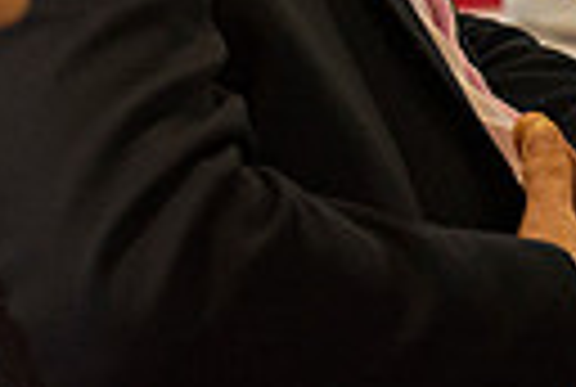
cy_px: -439
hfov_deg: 2.3
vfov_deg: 1.5
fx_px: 14514
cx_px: -158
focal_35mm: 905
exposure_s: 1/200
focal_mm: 200
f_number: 4
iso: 2000
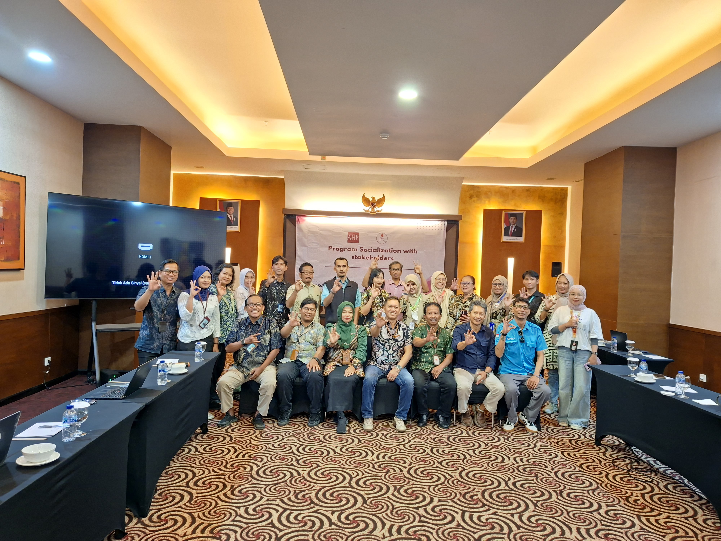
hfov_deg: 73.9
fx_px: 479
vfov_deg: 58.9
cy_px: 270
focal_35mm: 23
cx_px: 360
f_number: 1.8
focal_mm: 5.54
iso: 1000
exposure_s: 1/25
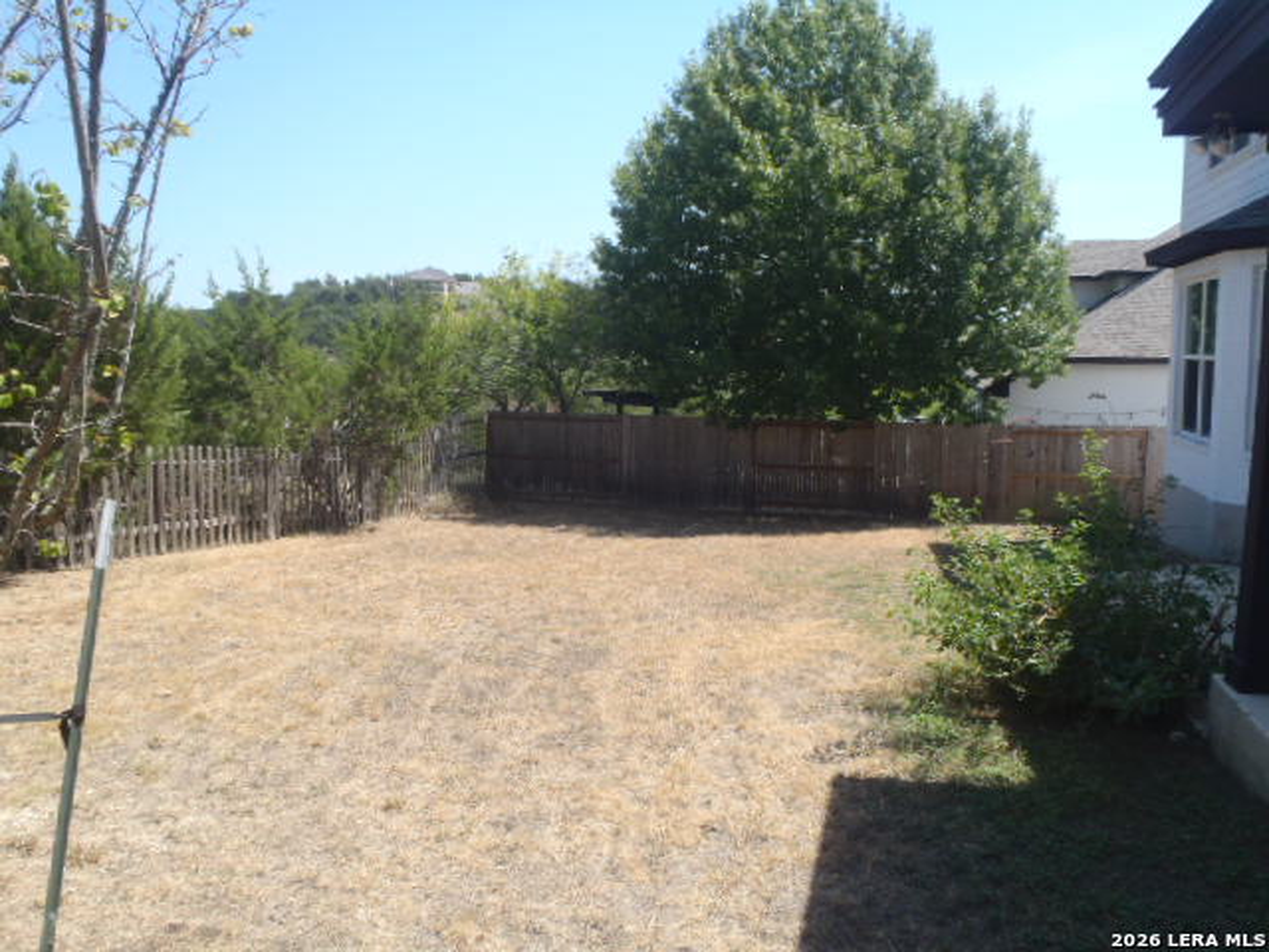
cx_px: 634
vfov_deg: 49.7
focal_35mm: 28
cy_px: 476
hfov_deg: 63.4
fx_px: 1026
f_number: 3.9
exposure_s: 1/320
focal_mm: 5
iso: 80
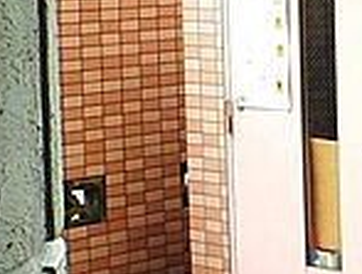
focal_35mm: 152
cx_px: 756
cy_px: 44
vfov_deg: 9.8
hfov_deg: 11.5
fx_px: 1593
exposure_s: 1/40
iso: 80
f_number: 4
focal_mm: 4.6
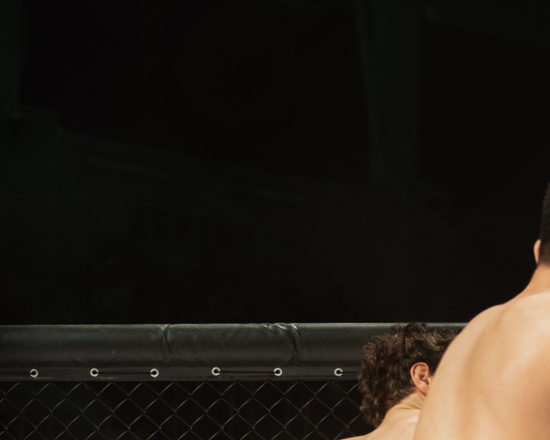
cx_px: 367
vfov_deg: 7.9
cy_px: 701
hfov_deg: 10.0
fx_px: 3125
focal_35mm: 192
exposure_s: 1/640
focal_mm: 80
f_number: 4
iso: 2000
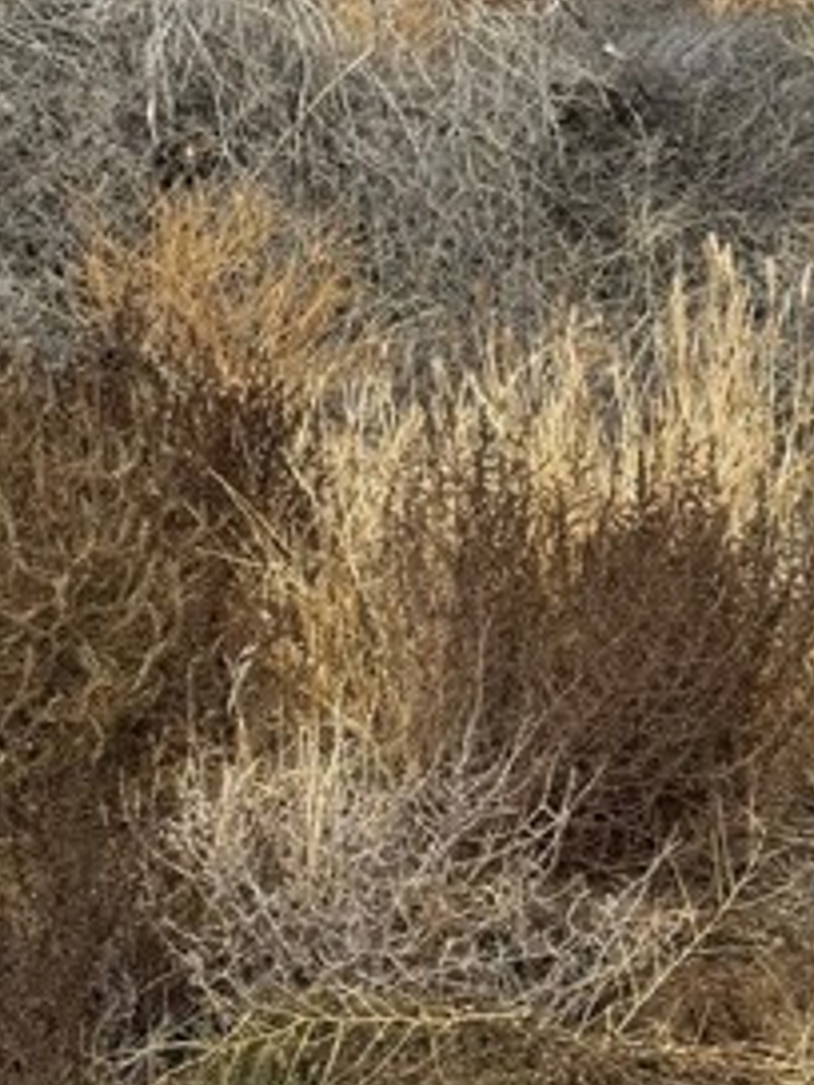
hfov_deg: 13.1
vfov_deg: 17.2
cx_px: 359
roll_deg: +4.7
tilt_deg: -8.1
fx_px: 3543
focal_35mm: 113
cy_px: 156
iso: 80
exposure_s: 1/6410
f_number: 1.78
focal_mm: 6.76
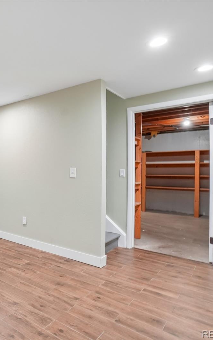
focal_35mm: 23
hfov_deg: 44.6
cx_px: -2
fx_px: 213
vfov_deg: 77.1
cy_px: 170
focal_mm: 10
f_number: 8
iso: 400
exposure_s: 1/8
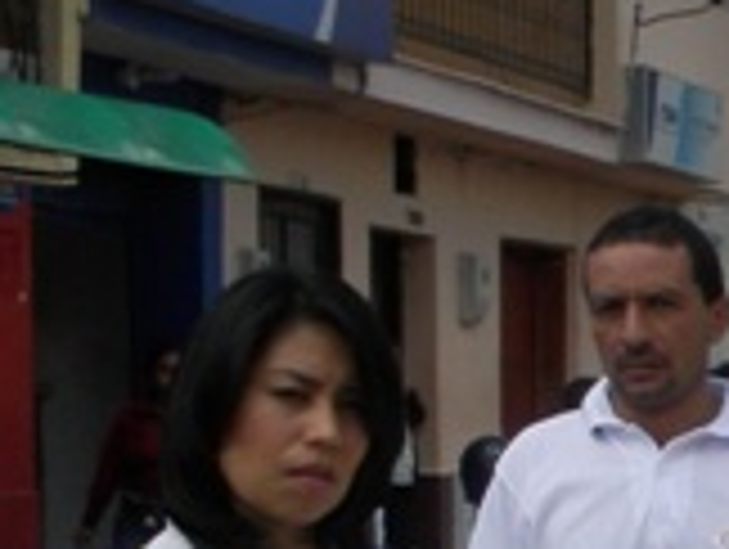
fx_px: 3353
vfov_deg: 9.2
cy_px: 713
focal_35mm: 159
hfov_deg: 11.0
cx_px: 1584
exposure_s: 1/1600
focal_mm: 5
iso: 80
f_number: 3.2
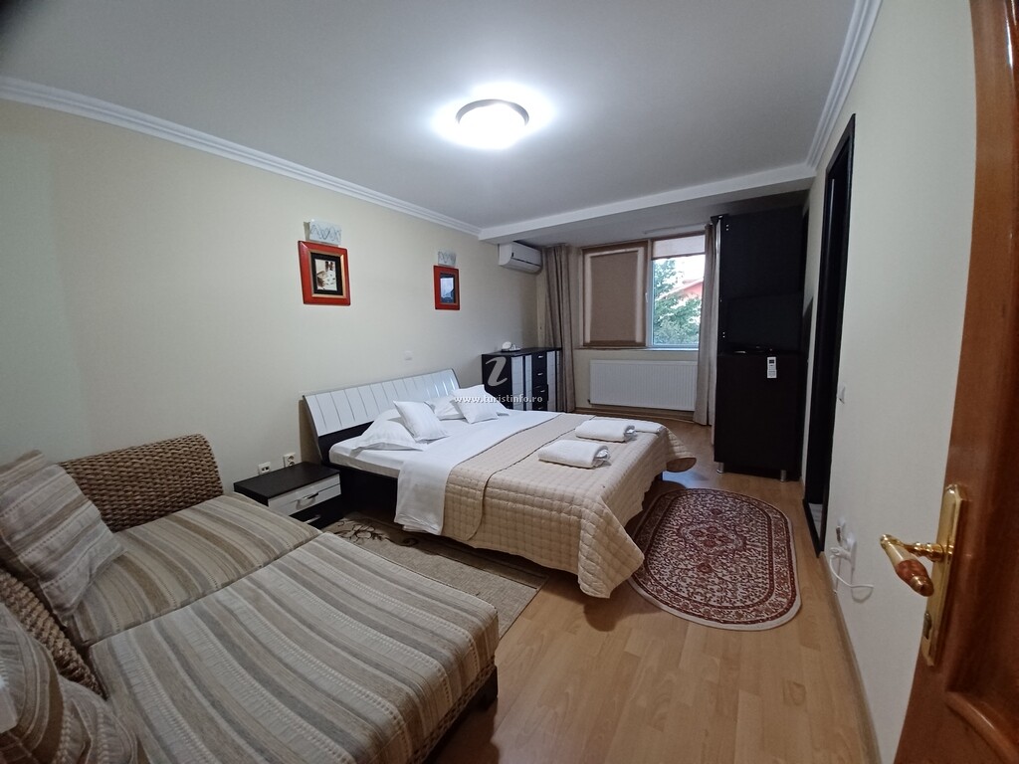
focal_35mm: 13
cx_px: 510
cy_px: 382
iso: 200
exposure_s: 1/25
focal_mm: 1.42
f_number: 2.2
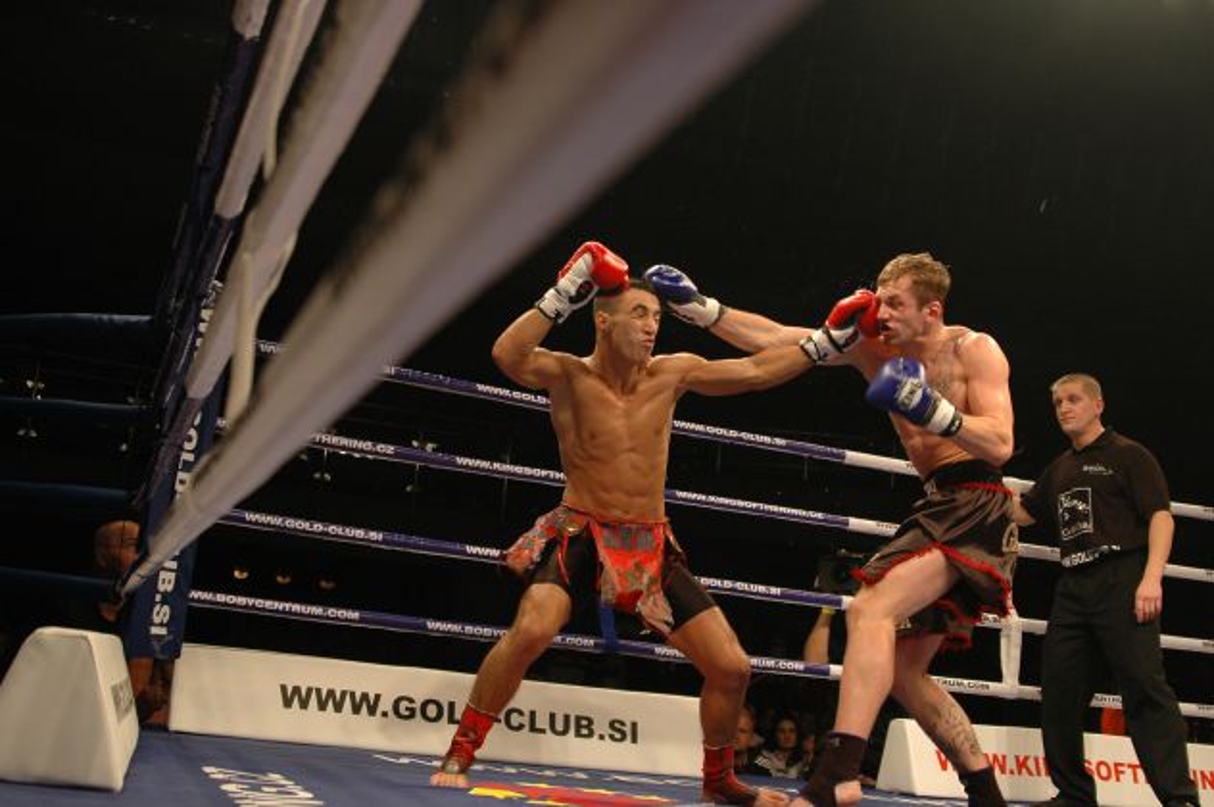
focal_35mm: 42
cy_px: 404
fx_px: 1415
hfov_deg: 46.4
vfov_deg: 31.8
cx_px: 607
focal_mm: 28
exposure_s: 1/500
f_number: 2.8
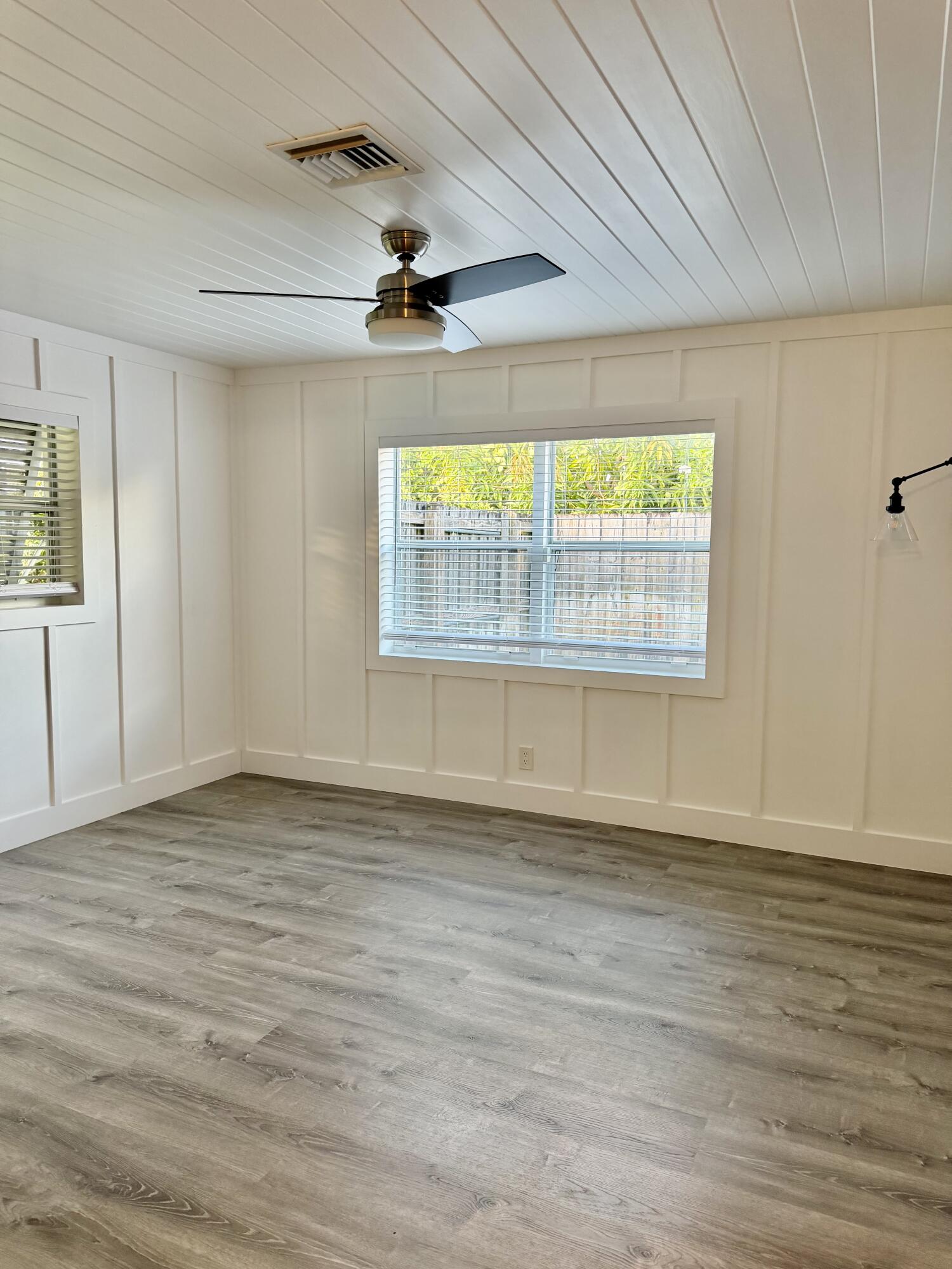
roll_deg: -1.0
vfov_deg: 71.6
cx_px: 476
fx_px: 880
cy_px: 634
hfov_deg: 56.8
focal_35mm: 24
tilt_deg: -5.2
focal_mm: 6.76
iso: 200
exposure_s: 1/60
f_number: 1.78
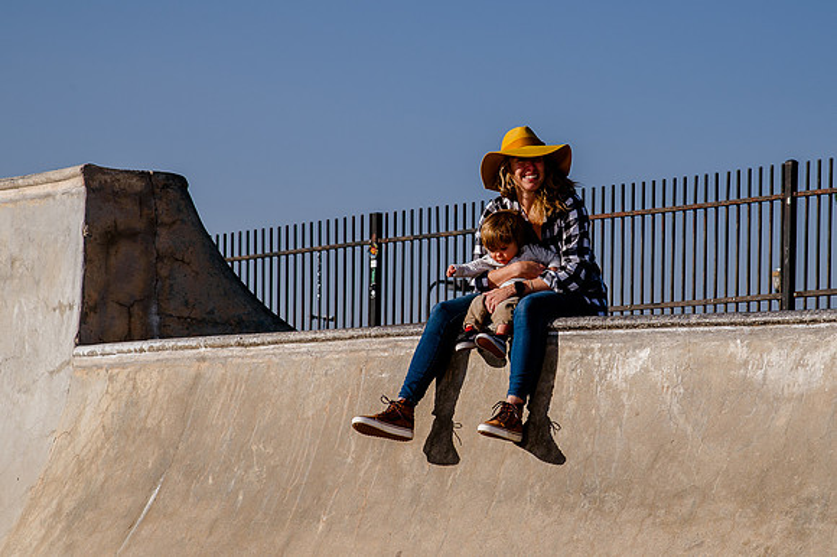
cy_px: 227
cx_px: 527
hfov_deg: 14.8
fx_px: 3227
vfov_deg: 9.9
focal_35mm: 139
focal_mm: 98
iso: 200
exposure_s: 1/640
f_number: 10
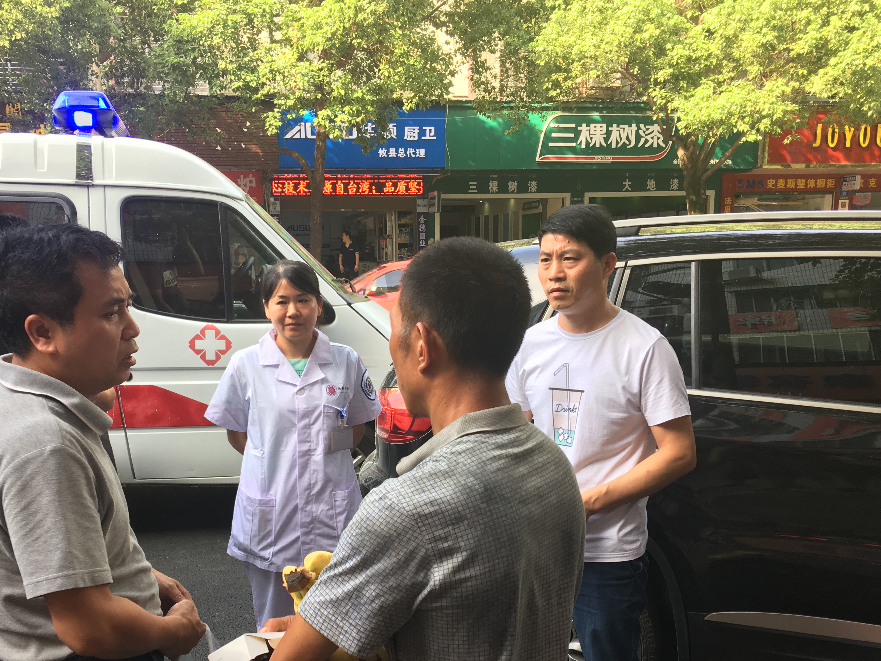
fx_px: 993
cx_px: 377
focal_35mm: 39
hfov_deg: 47.7
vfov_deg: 36.5
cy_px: 439
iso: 32
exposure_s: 1/100
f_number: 2.2
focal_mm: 4.15
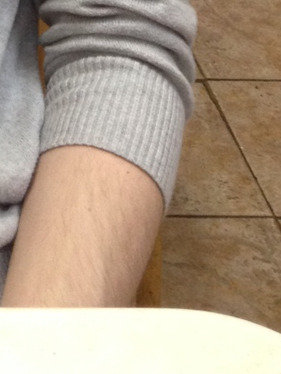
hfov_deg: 8.8
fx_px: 1752
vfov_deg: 10.8
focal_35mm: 162
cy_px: -449
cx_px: -198
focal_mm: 4.28
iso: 125
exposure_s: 1/20
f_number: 2.4
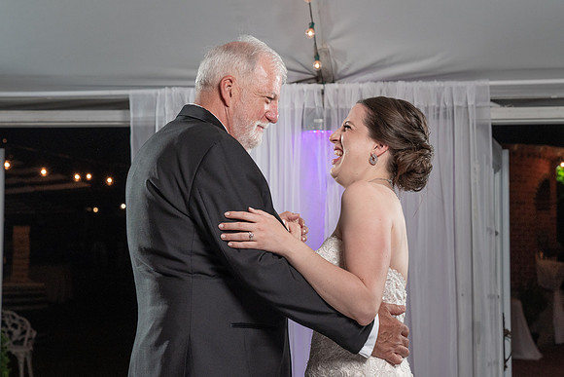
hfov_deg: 24.1
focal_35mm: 84
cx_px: 306
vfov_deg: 16.2
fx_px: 1323
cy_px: 207
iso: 1000
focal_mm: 65
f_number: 5.6
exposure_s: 1/200
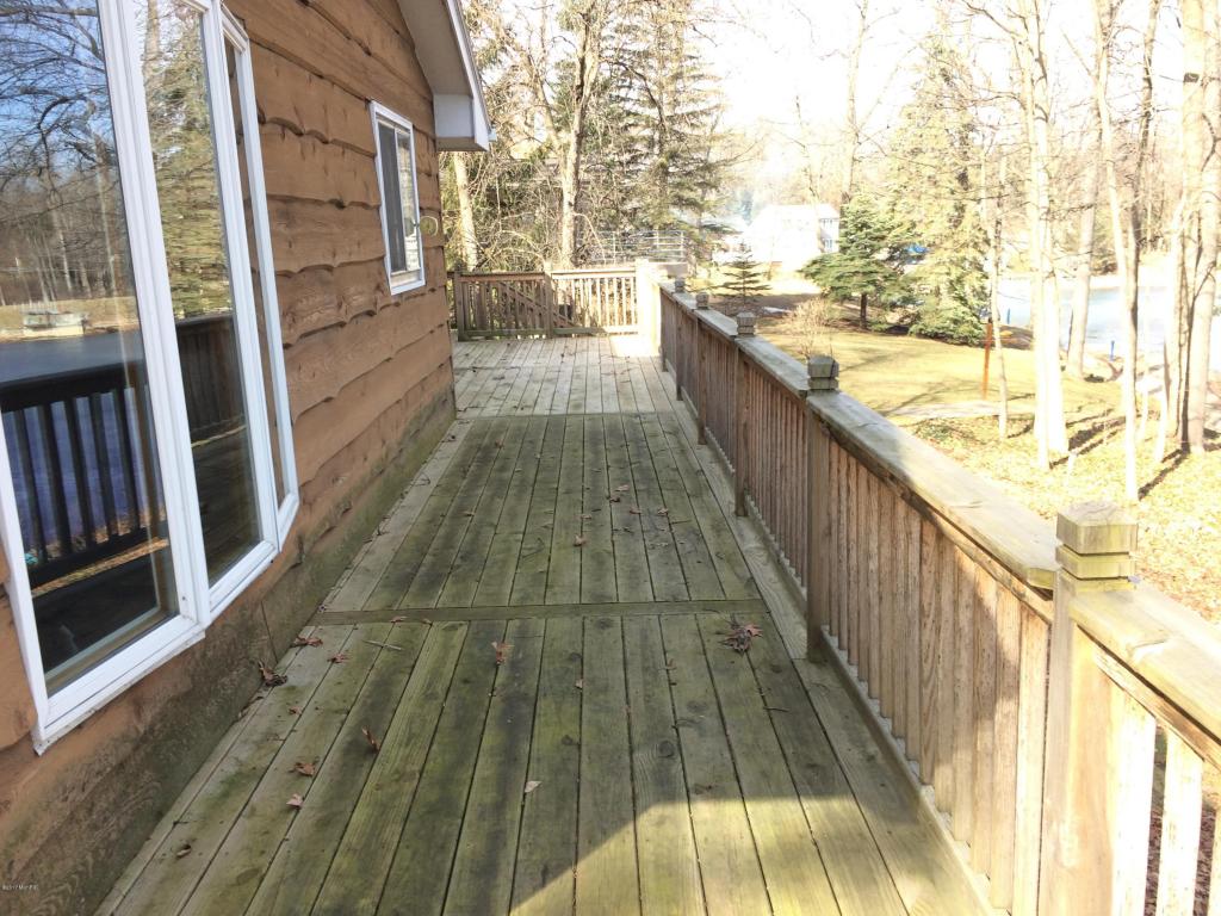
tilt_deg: -10.4
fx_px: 1023
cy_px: 458
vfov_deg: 48.2
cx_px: 610
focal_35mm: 29
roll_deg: +1.4
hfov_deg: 61.7
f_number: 2.2
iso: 32
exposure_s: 1/236
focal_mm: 4.15
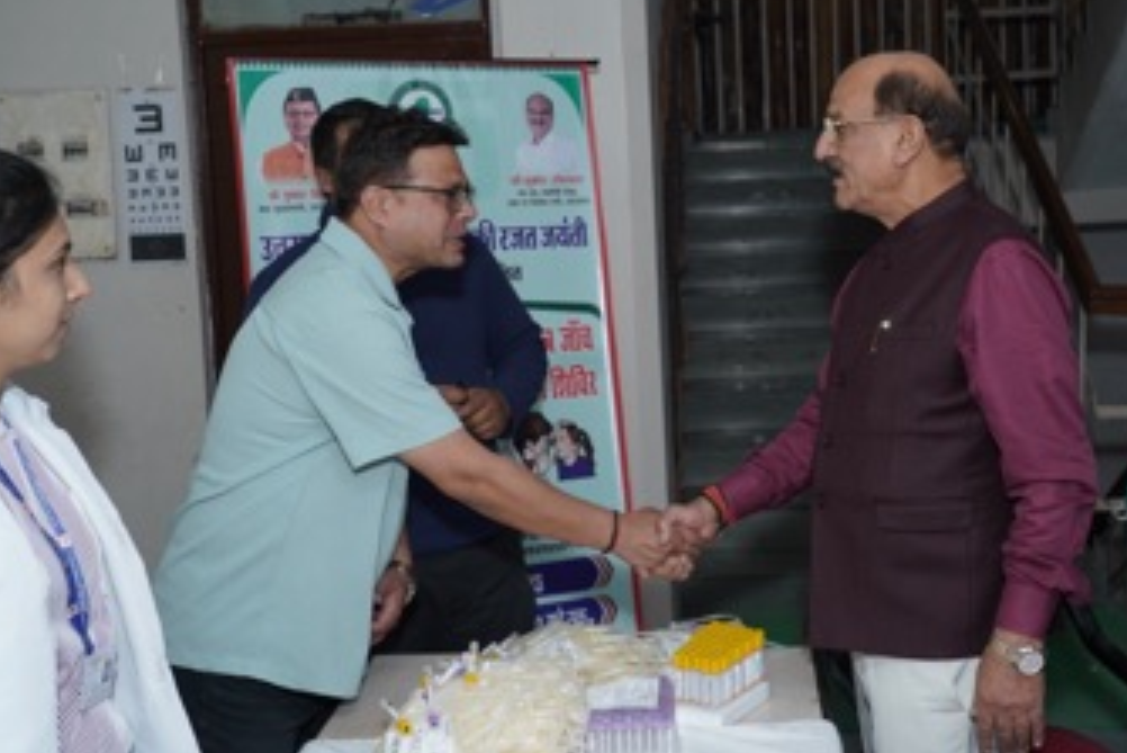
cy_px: 284
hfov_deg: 44.4
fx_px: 1378
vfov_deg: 30.4
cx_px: 614
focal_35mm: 44
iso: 800
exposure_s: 1/160
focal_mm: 35
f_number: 5.6
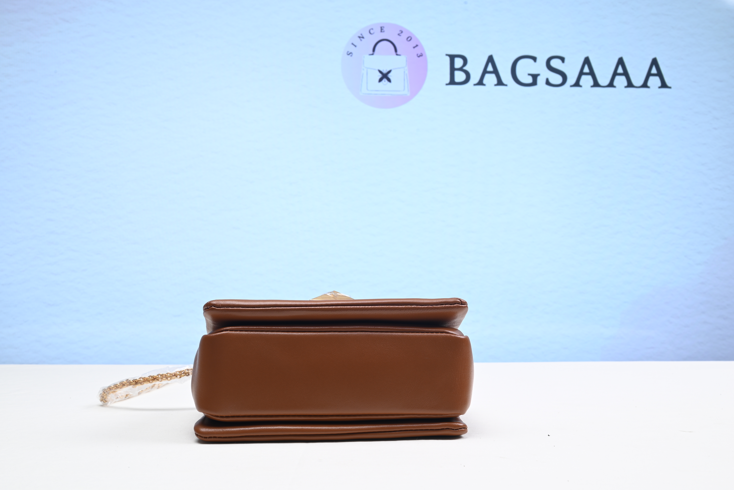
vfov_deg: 34.2
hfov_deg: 49.5
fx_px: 795
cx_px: 367
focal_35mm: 39
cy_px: 245
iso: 100
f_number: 16
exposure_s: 1/2
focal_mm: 39
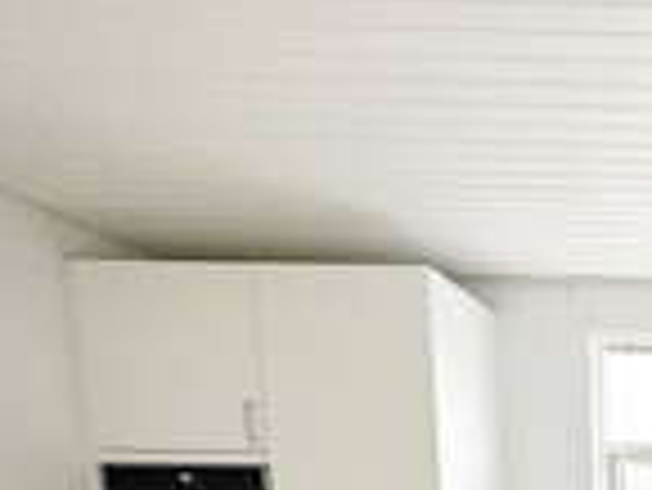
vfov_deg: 32.7
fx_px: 679
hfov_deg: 37.7
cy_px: 589
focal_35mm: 36
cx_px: 794
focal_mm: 2.22
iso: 320
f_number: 2.2
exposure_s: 1/60
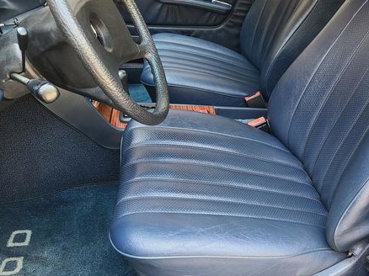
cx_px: 265
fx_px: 405
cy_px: 152
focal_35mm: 38
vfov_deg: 37.6
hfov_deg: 47.6
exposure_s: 1/59
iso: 125
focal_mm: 5.4
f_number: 1.8
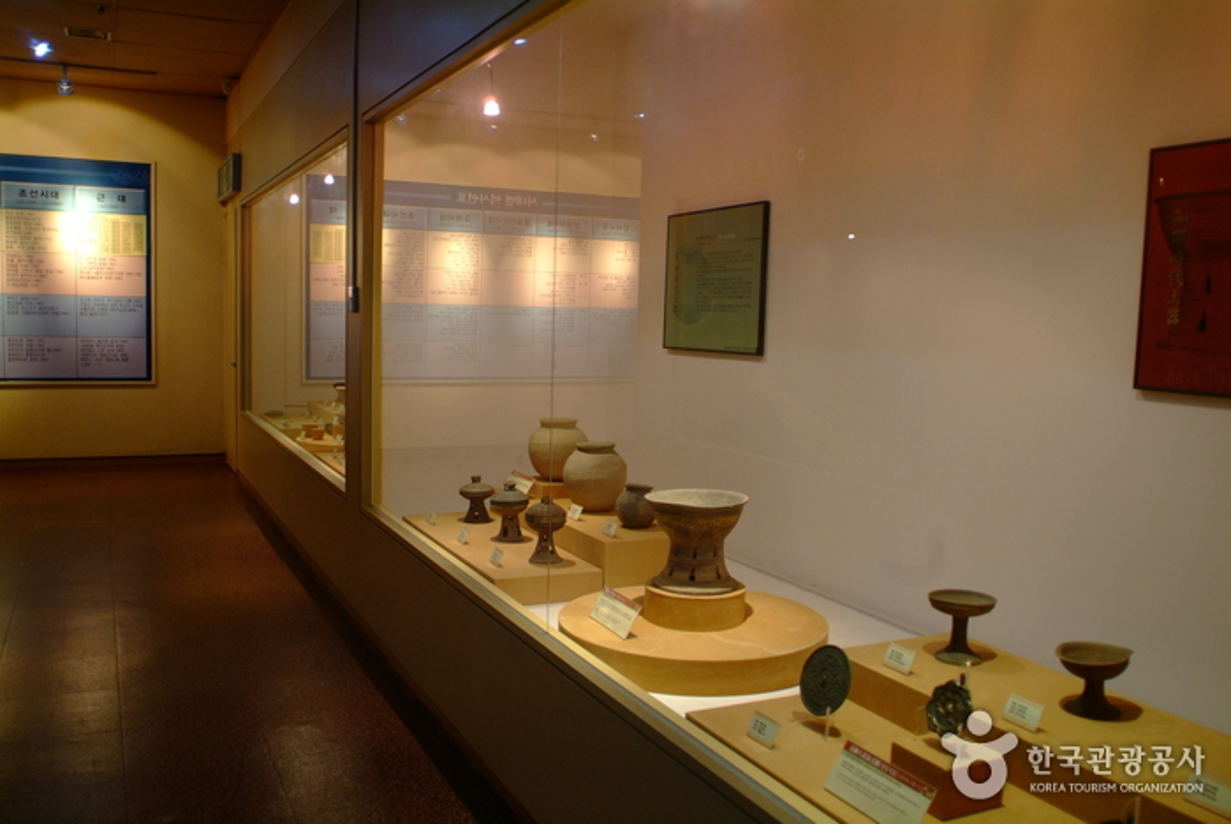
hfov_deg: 61.9
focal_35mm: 30
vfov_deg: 43.7
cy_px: 412
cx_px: 616
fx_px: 1027
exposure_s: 1/20
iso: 400
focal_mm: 20
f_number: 2.8
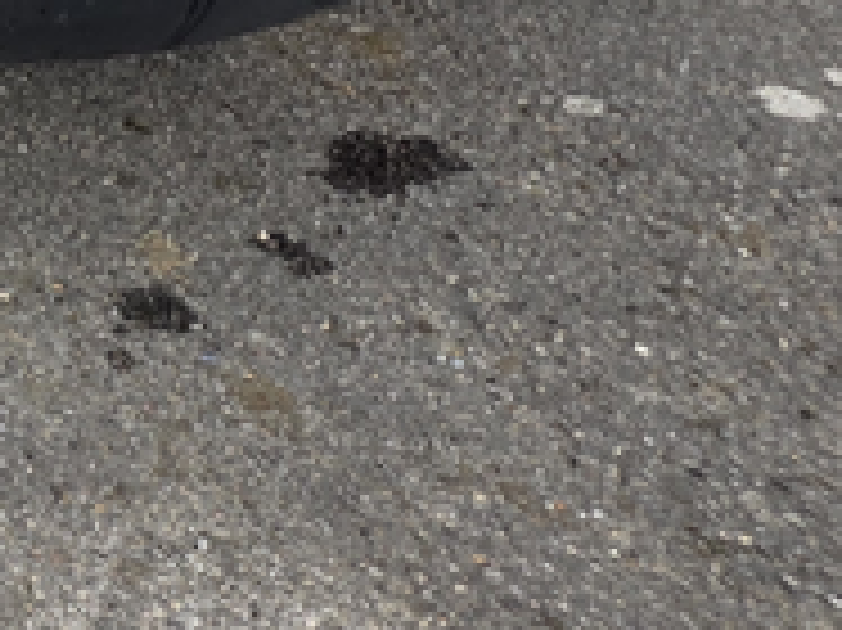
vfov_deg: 11.1
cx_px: -1261
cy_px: -747
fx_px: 2868
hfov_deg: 12.5
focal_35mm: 118
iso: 80
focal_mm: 6.25
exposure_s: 1/1422
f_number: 1.7
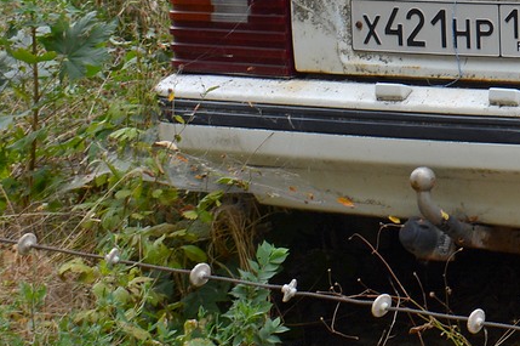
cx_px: 787
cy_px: -102
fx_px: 2424
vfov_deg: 8.0
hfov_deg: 11.7
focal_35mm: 168
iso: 200
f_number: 5.6
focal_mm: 32
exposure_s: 1/125
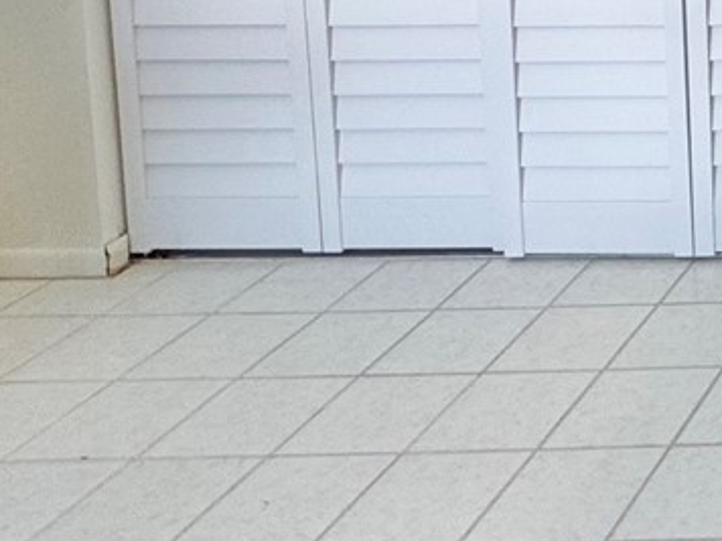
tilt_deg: -4.3
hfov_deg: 21.5
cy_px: -326
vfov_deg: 19.5
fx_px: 1314
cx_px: 1266
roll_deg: +0.7
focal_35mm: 63
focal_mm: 2.22
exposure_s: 1/120
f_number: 2.2
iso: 100
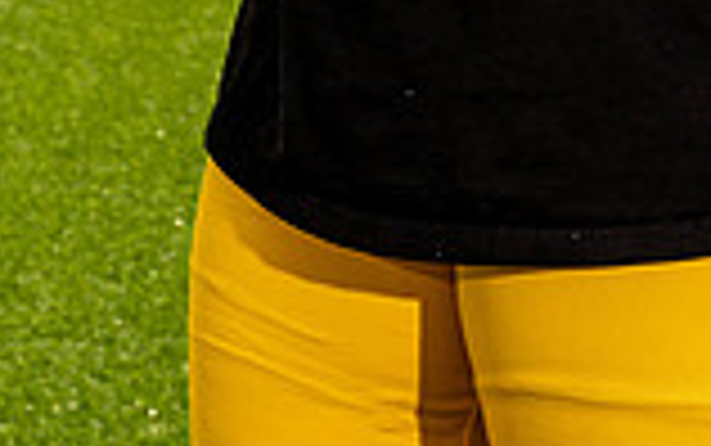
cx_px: 454
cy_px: -523
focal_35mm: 203
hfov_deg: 10.3
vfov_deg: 6.3
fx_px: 3936
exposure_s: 1/250
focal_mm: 70
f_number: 8
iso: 100
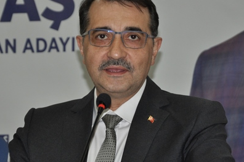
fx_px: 1426
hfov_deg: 9.8
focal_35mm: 211
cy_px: 84
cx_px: 123
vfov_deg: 6.5
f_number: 5.6
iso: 800
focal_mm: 105
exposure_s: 1/60
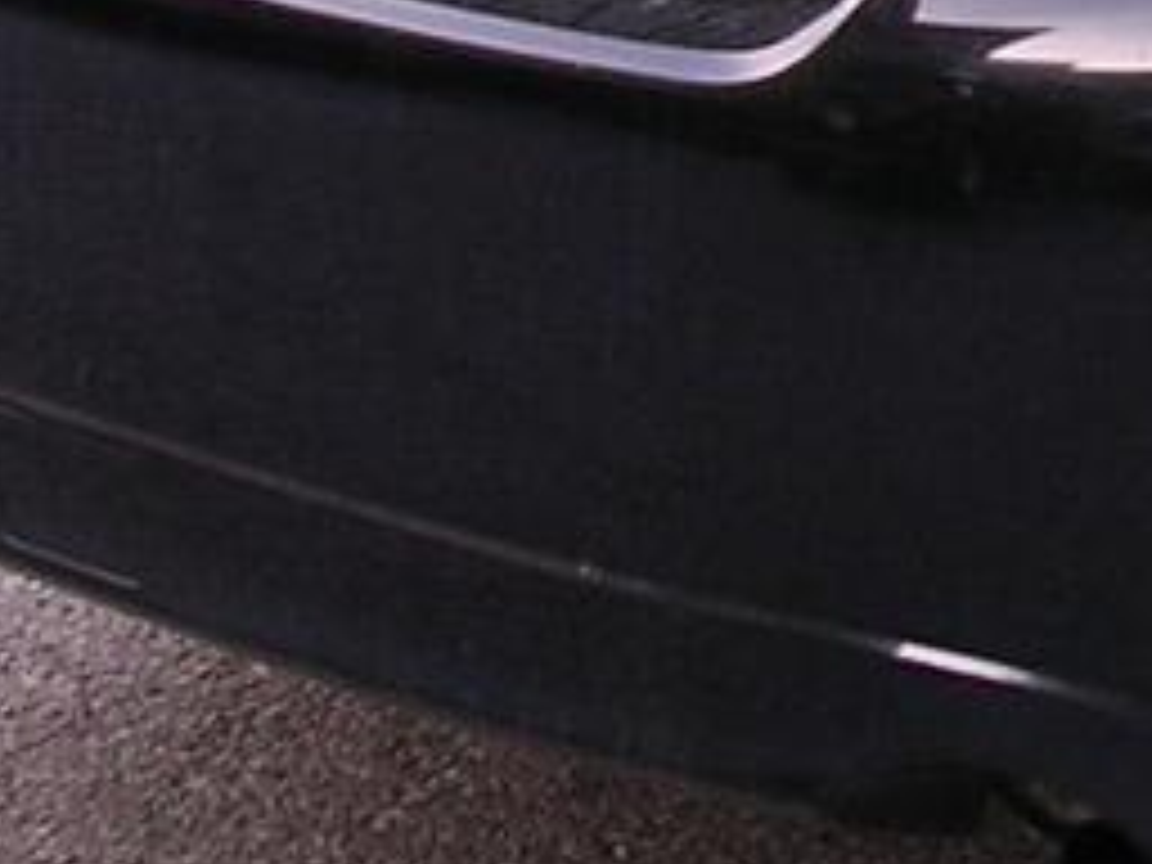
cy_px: -549
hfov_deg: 9.8
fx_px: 6323
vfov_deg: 7.6
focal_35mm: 190
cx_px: 2124
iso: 100
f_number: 2.8
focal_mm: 5.8
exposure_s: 1/67.9
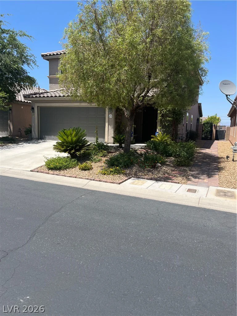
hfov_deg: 53.1
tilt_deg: -8.4
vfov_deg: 67.3
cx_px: 118
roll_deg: -1.3
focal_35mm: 26
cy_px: 158
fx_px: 237
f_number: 1.6
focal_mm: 5.1
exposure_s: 1/2755
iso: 50
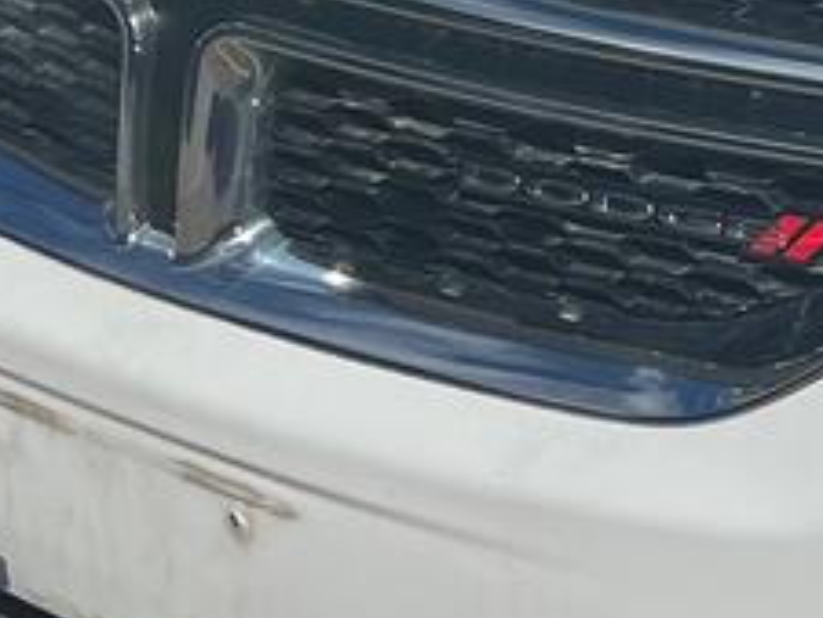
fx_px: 3521
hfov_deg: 12.2
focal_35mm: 148
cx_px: 1478
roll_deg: -3.4
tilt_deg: -15.7
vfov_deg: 9.8
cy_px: -263
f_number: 1.5
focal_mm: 5.7
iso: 50
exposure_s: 1/16393
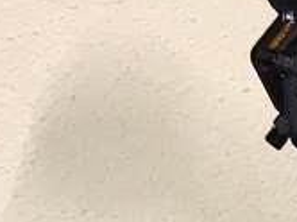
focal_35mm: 216
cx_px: 776
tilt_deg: -11.4
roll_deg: -3.1
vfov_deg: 6.4
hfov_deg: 8.2
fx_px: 1851
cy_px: 582
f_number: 1.8
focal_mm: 3.99
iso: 50
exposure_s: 1/36
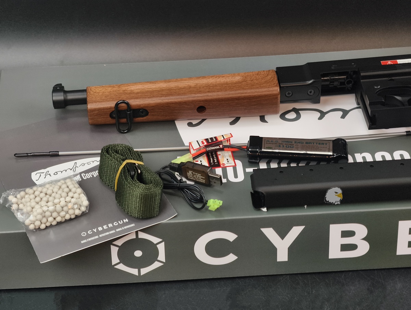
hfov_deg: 23.0
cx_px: 206
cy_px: 155
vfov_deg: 17.4
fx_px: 1011
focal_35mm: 85
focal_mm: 22.48
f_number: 2.67
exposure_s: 1/30
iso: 447
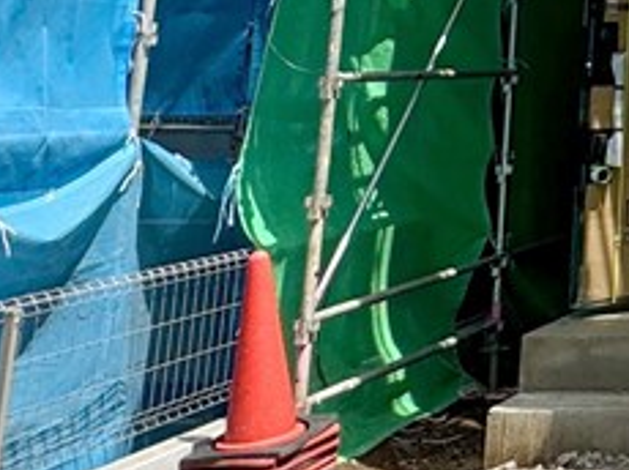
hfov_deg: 20.1
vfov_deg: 17.1
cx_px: 1042
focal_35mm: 78
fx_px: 1416
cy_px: -230
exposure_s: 1/1748
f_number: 2.2
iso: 50
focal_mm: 2.22
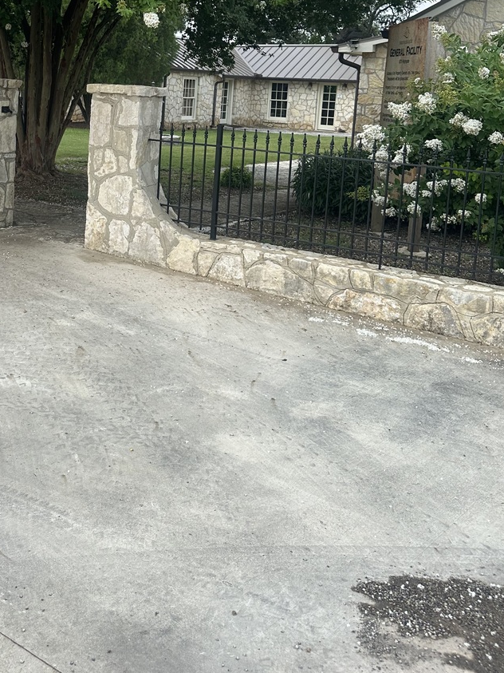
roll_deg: -2.3
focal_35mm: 41
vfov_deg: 44.2
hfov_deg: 34.1
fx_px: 796
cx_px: 104
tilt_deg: -5.2
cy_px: 164
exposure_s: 1/2155
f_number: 1.78
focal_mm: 6.86
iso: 80
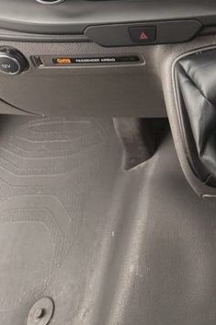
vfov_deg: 41.3
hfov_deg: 32.4
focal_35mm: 37
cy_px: -33
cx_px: 227
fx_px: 333
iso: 160
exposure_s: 1/99
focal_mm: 2.22
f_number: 2.2
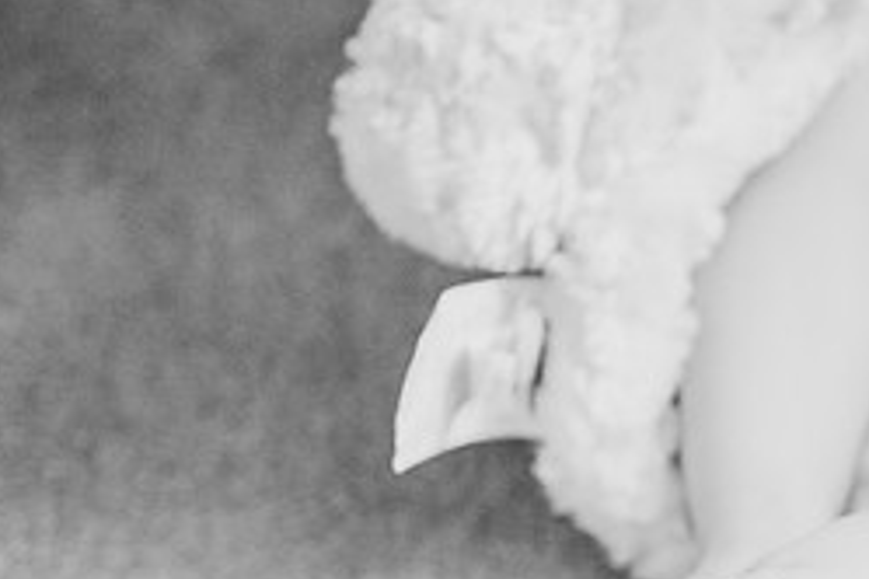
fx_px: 1352
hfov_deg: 32.3
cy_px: 602
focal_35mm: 56
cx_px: 904
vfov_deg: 23.0
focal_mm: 24
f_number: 2
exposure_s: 1/800
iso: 1250
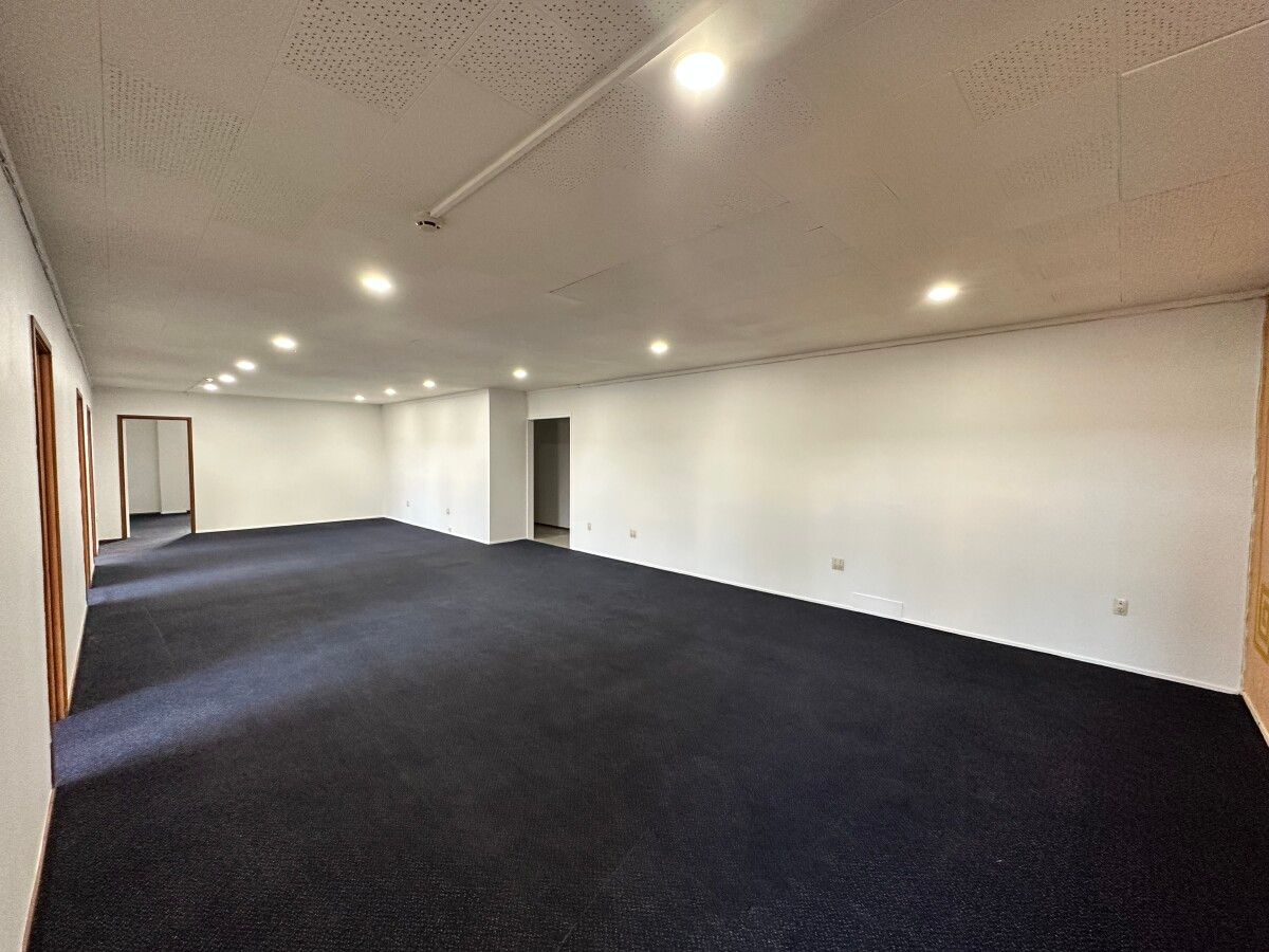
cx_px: 634
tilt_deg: -2.7
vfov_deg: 85.7
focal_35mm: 14
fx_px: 513
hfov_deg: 102.1
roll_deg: -0.2
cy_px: 476
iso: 250
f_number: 2.2
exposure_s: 1/100
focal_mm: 2.22
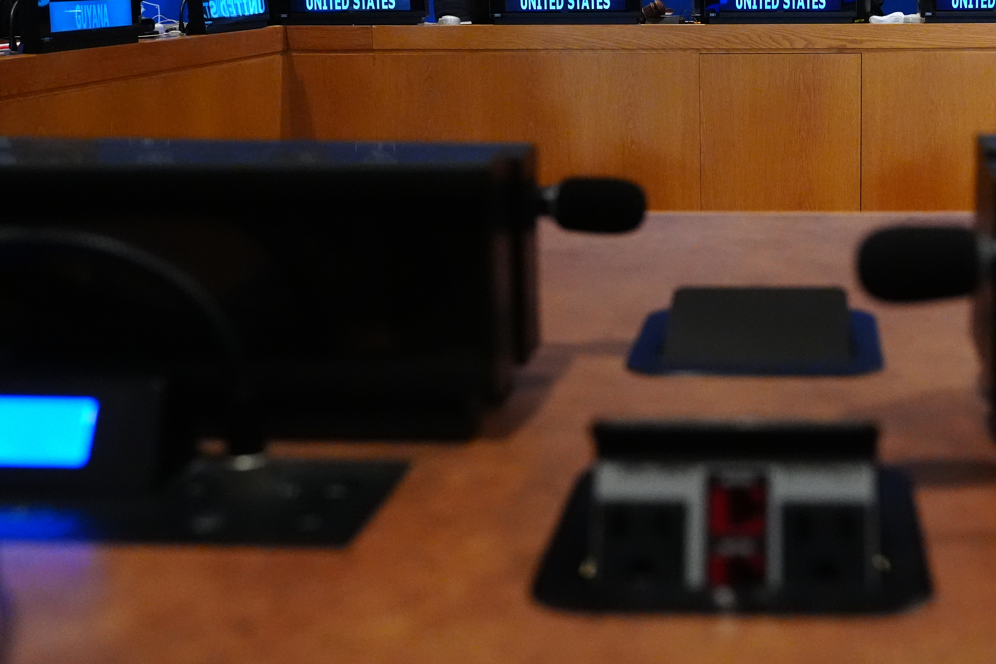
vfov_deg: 26.5
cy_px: 136
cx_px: 787
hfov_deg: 38.2
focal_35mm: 50
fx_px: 1383
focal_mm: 31
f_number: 5
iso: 8000
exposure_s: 1/250
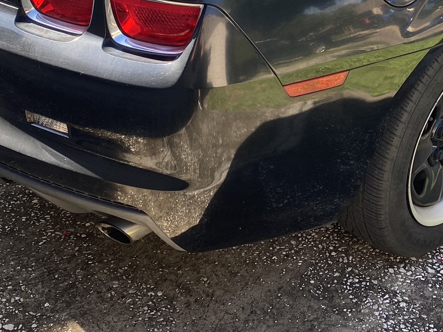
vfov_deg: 22.1
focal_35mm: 66
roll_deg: -0.1
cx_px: 355
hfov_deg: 28.7
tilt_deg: -31.8
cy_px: 102
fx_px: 845
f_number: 1.8
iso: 32
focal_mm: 4.25
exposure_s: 1/213
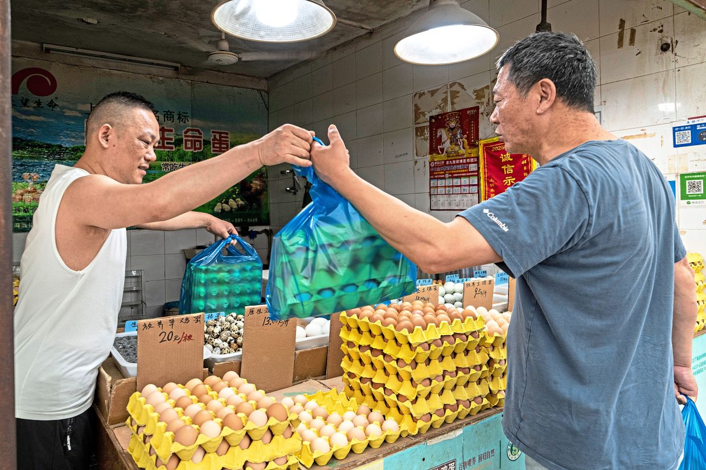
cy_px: 235
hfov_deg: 73.8
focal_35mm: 24
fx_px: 471
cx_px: 353
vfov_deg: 53.1
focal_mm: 24
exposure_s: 1/100
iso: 1250
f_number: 6.3
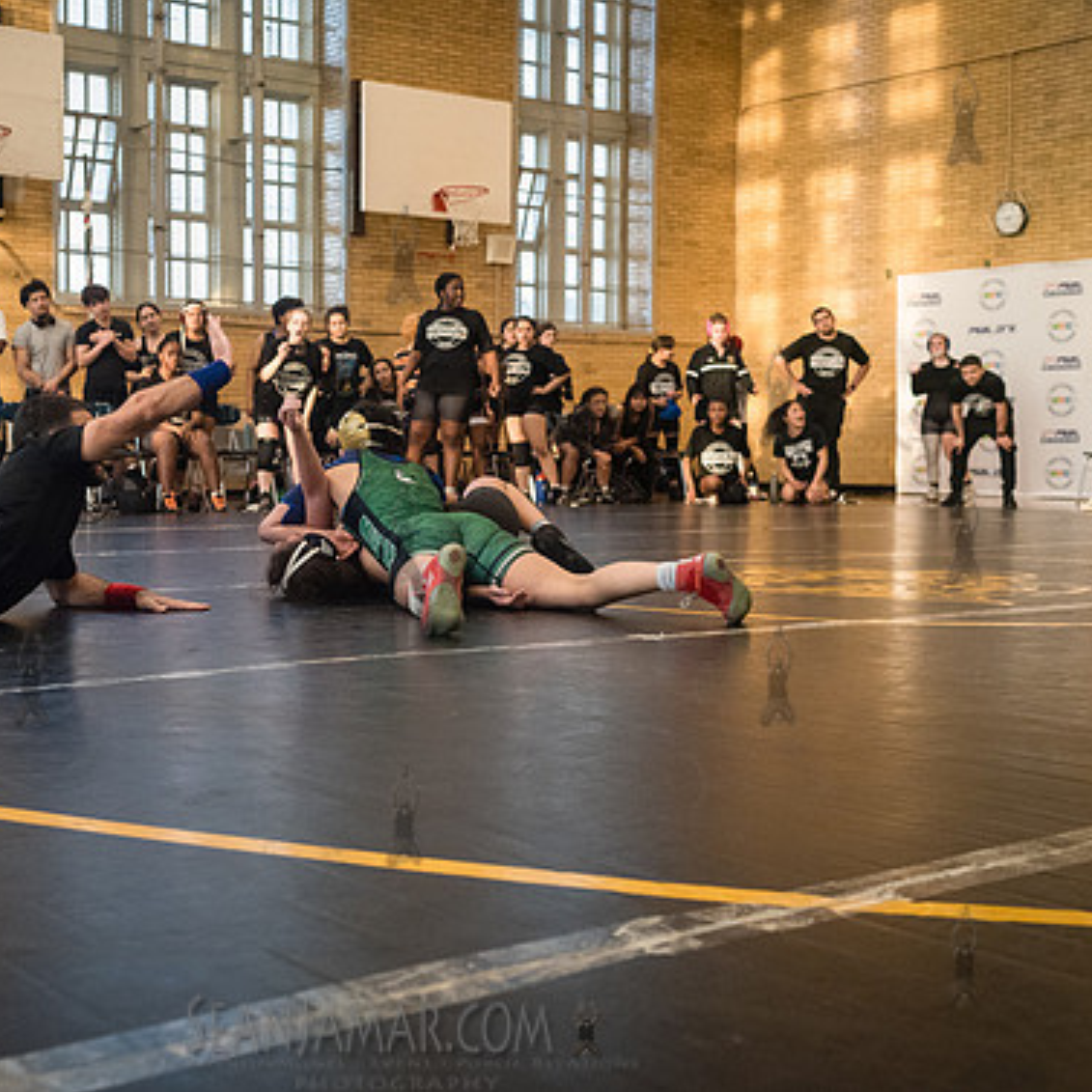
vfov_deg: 35.4
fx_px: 1713
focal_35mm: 48
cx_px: 380
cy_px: 535
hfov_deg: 35.1
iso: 5000
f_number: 4
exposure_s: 1/400
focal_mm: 35
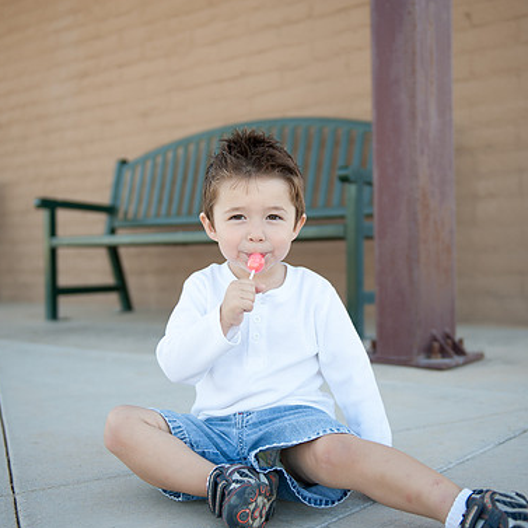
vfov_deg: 36.1
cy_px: 268
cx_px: 263
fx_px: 811
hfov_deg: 36.1
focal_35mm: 47
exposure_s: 1/500
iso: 200
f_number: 2.8
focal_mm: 36
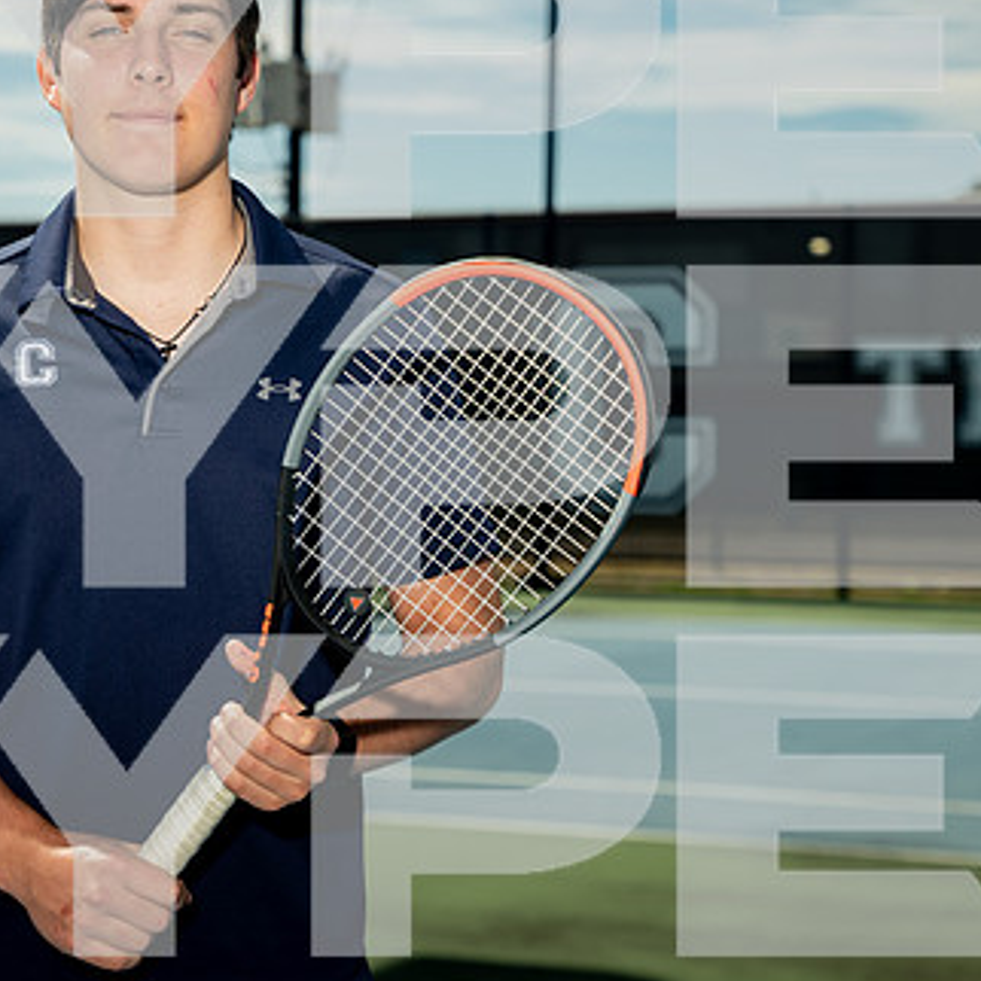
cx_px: 262
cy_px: 428
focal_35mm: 104
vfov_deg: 16.7
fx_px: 3334
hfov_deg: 16.7
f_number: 4.5
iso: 100
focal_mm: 68
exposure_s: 1/250
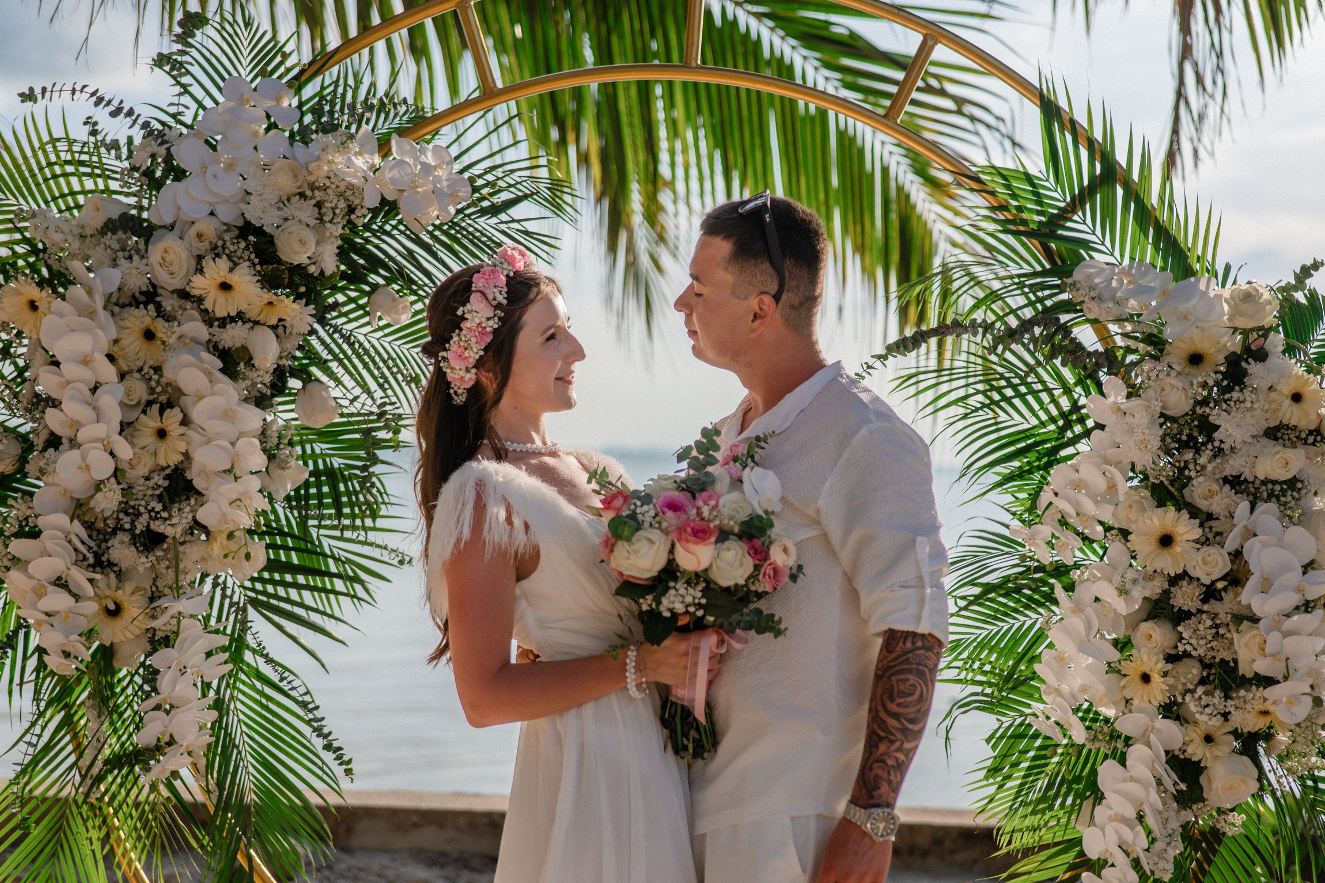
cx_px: 662
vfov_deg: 27.0
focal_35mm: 50
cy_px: 442
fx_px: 1840
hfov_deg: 39.6
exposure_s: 1/3200
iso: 200
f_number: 2.2
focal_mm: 50
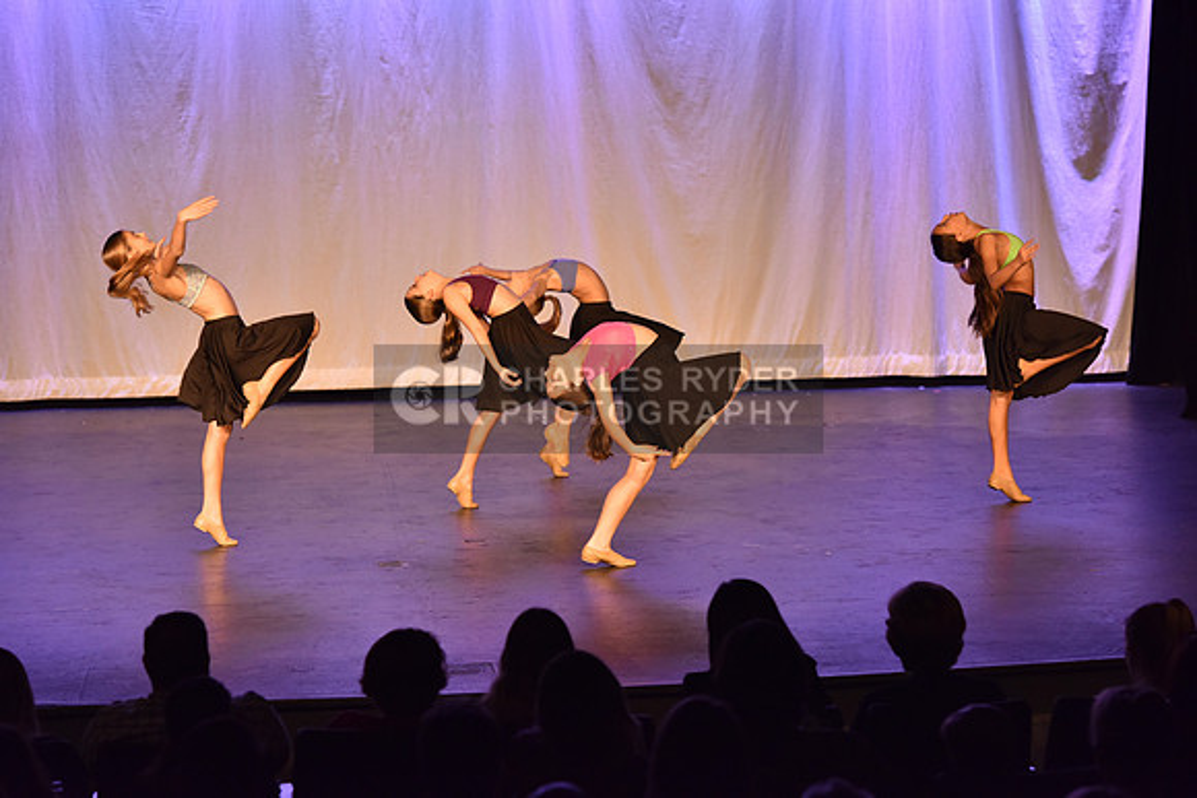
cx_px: 598
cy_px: 399
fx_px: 4157
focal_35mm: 125
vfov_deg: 11.0
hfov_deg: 16.4
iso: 2000
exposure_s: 1/250
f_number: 4.5
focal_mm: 125
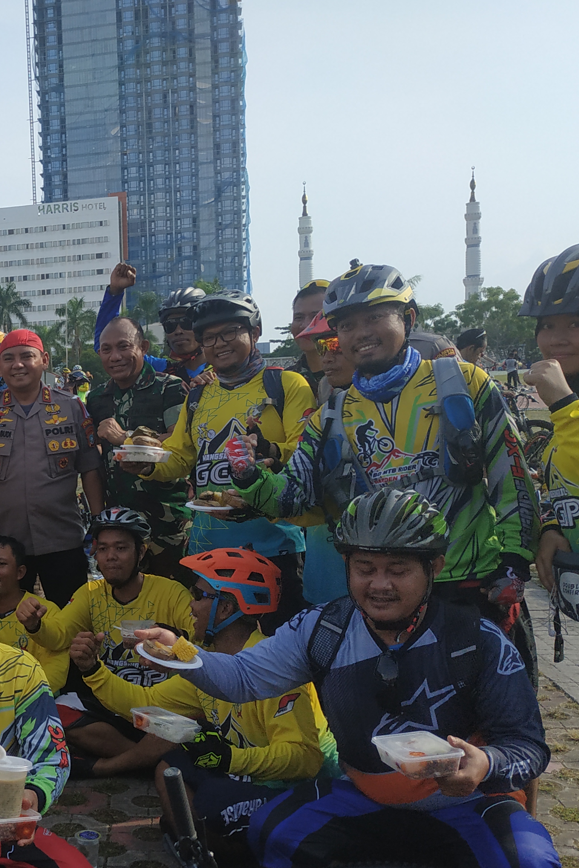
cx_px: -68
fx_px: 1061
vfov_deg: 44.3
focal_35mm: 44
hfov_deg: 27.7
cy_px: 513
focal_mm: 3.94
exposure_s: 1/1783
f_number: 1.9
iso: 160
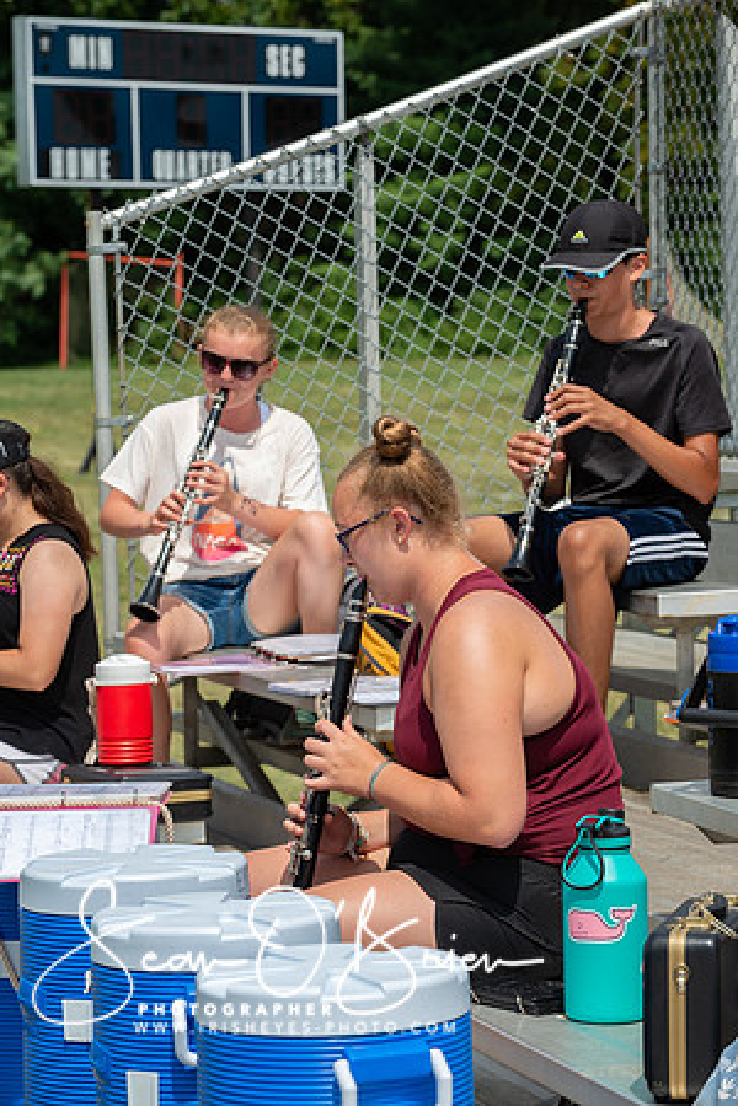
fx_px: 3997
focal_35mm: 130
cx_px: 369
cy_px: 553
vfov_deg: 15.8
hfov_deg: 10.5
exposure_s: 1/500
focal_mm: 130
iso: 160
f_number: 8
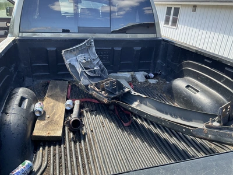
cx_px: 116
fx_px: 195
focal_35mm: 29
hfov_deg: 61.7
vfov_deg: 48.2
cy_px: 88
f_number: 1.8
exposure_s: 1/211
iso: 25
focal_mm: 3
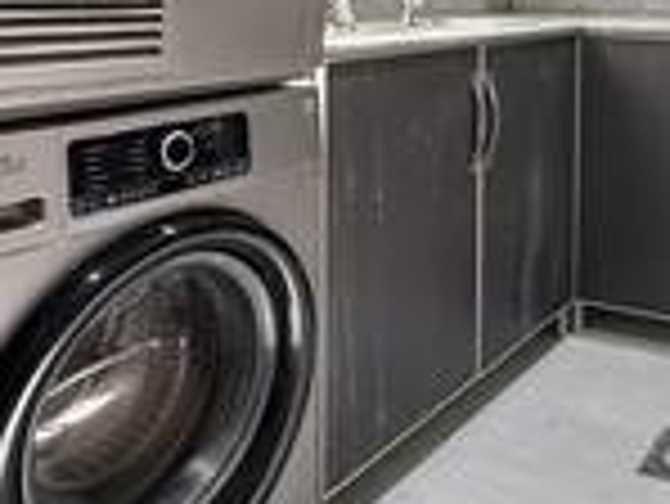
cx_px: 632
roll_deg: -1.1
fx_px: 833
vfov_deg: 30.9
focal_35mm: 43
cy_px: -11
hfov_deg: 39.8
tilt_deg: +0.2
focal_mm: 2.22
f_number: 2.2
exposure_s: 1/90
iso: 320
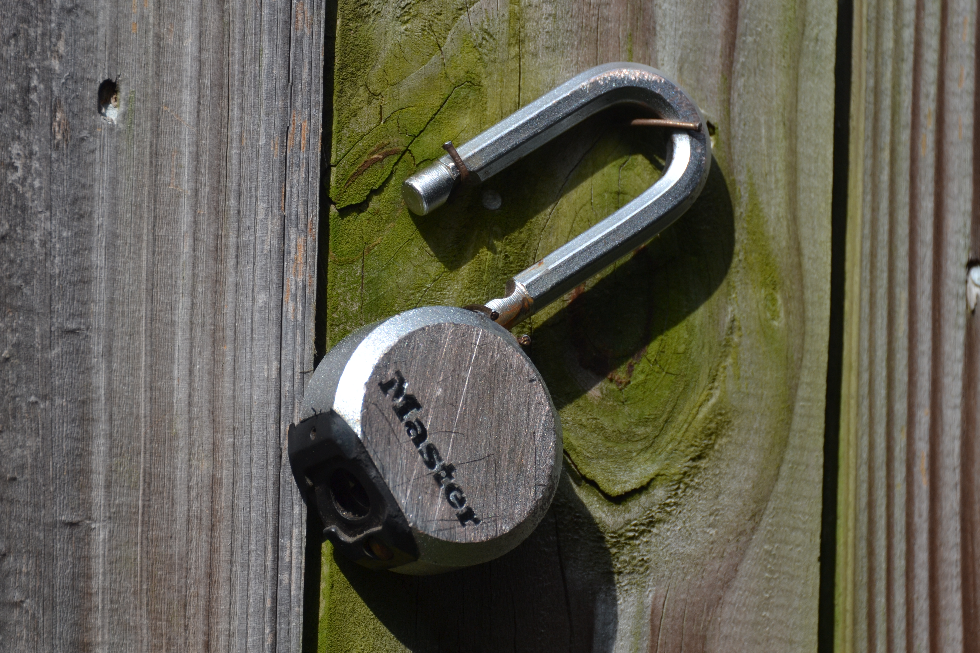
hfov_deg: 6.9
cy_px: 326
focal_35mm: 300
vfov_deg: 4.6
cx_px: 490
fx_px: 8166
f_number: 5.6
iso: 160
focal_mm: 200
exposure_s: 1/500
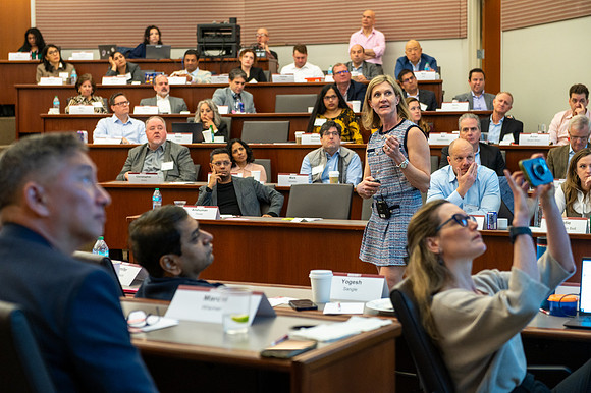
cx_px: 296
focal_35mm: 70
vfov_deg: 19.4
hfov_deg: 28.9
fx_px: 1148
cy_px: 196
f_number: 4
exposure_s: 1/125
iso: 1250
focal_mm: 70
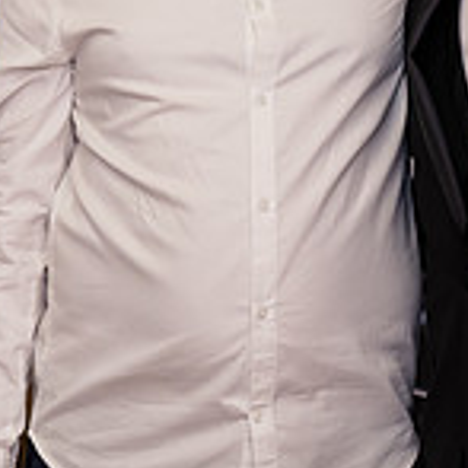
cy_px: 73
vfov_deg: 14.8
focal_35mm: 117
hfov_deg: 14.6
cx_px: 510
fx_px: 1790
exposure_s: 1/80
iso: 1000
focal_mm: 30
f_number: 2.8
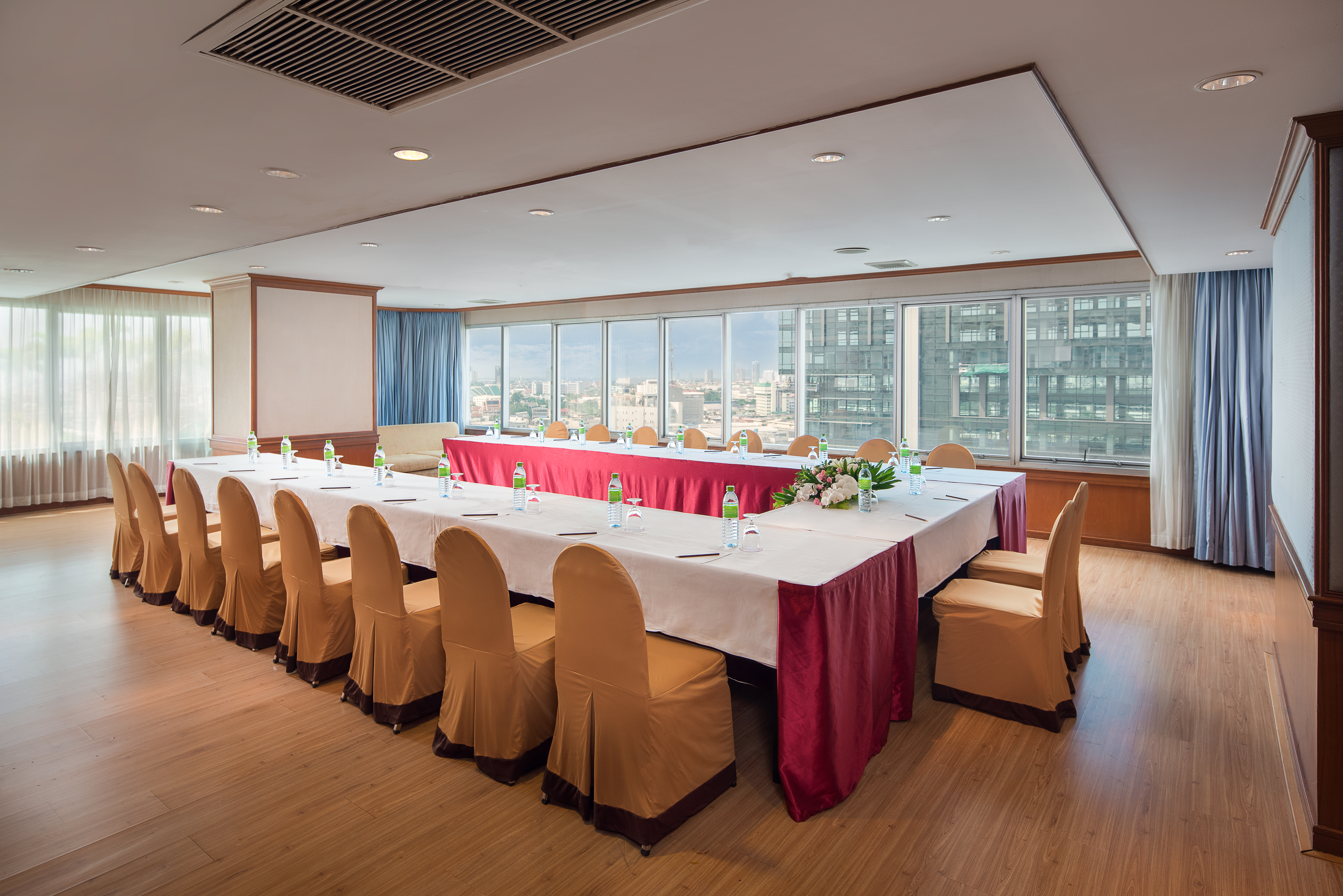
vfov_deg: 64.6
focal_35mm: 19
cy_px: 448
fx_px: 709
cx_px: 672
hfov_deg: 86.9
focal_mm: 19
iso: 320
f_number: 8
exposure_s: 1/30
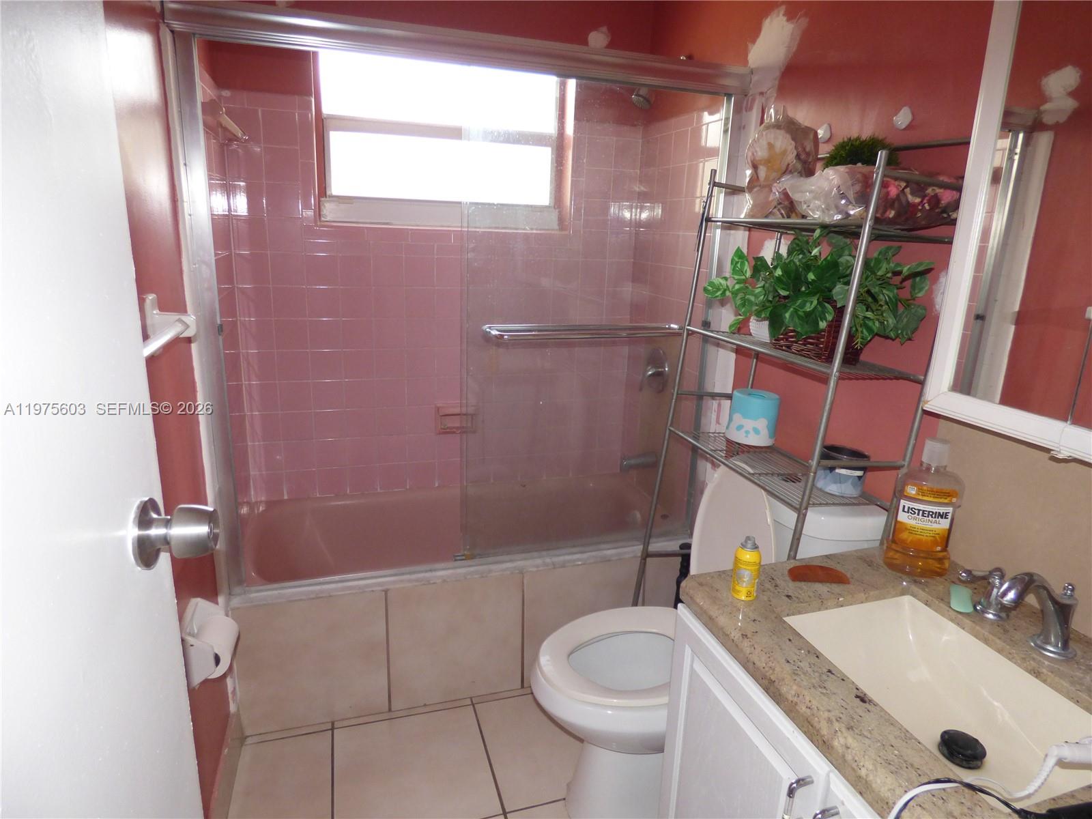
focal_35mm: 20
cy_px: 410
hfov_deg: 81.7
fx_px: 631
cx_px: 546
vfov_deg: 66.0
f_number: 2.8
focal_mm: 3.58
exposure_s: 1/60
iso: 250
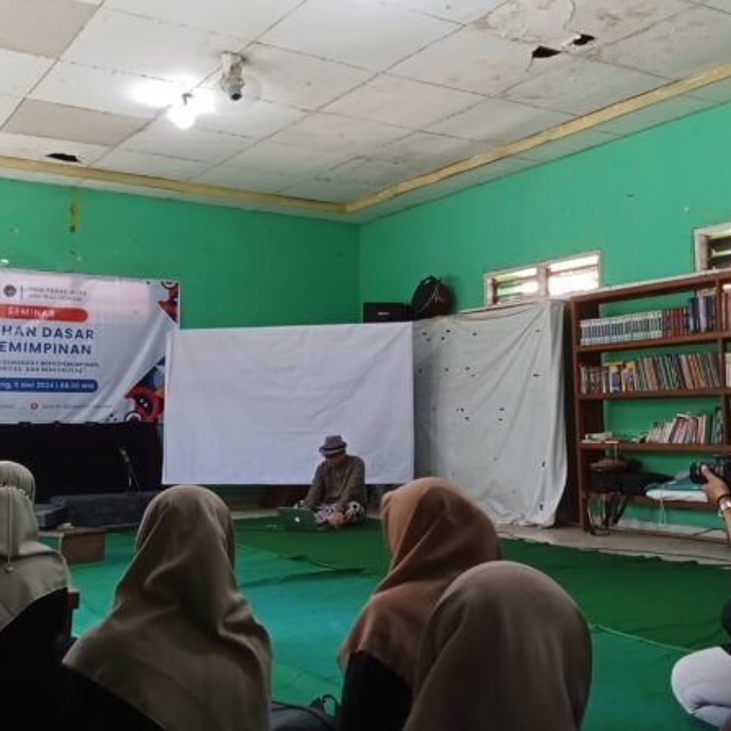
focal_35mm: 41
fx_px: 980
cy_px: 312
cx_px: 402
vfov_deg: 40.8
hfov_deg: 40.9
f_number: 2
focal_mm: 2.8
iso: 190
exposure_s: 1/33
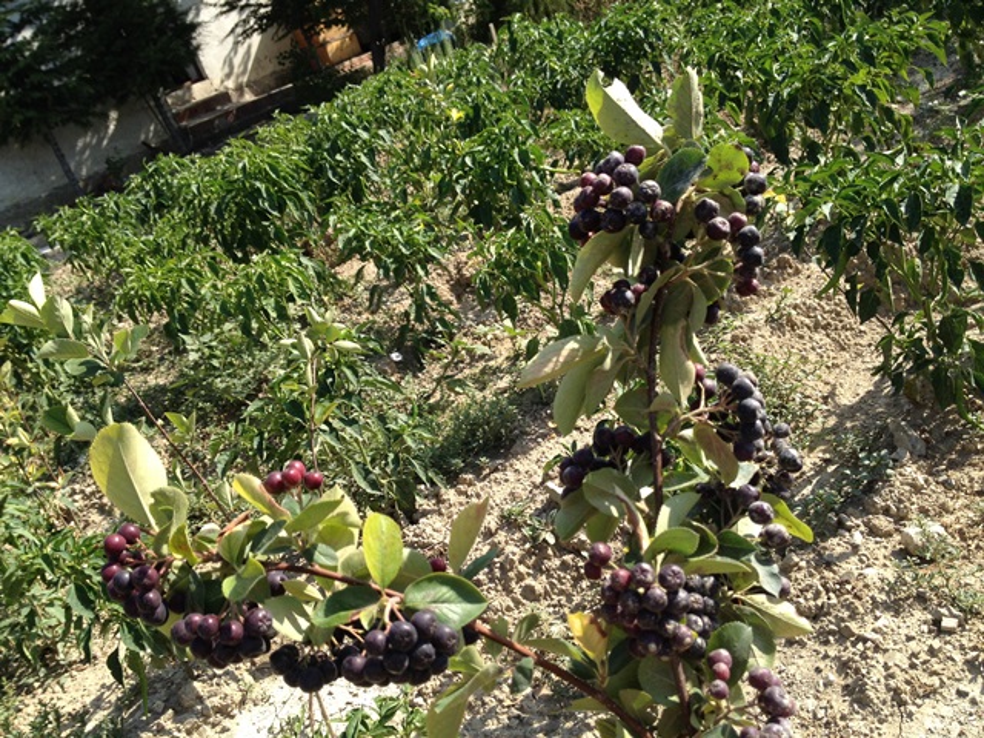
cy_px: 369
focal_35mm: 35
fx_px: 995
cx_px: 492
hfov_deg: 52.6
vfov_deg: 40.7
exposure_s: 1/968
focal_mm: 4.28
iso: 50
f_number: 2.4
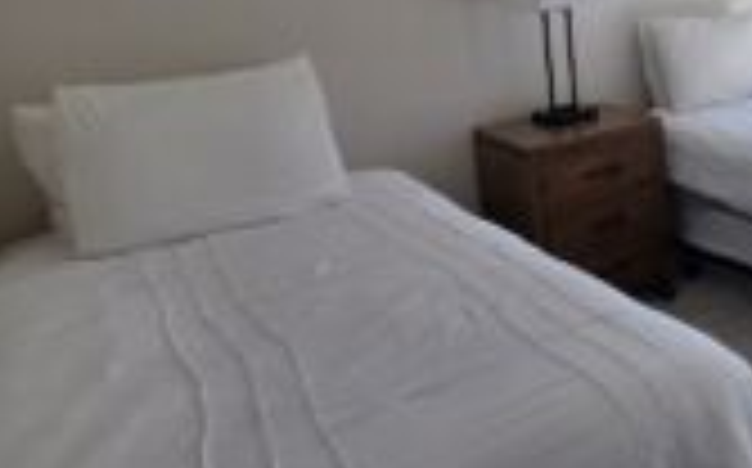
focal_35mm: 33
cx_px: 820
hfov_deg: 44.8
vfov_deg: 36.7
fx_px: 676
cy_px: 86
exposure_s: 1/468
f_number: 1.9
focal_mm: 2.2
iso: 40
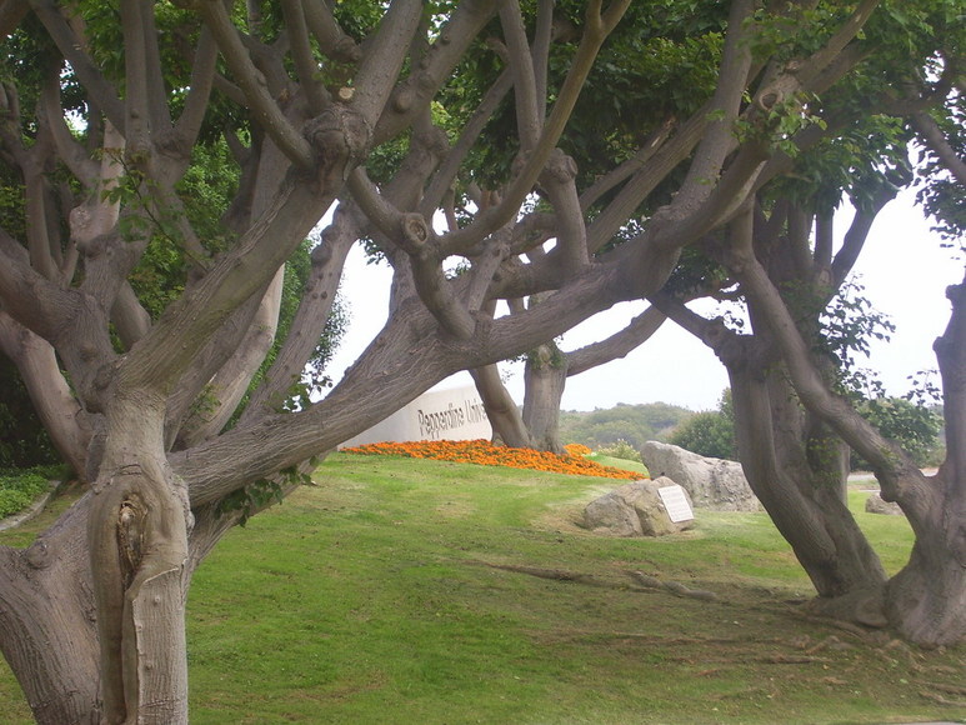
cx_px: 483
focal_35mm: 82
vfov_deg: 18.0
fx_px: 2289
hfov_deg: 23.8
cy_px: 362
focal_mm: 13.5
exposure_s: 1/125
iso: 80
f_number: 4.1
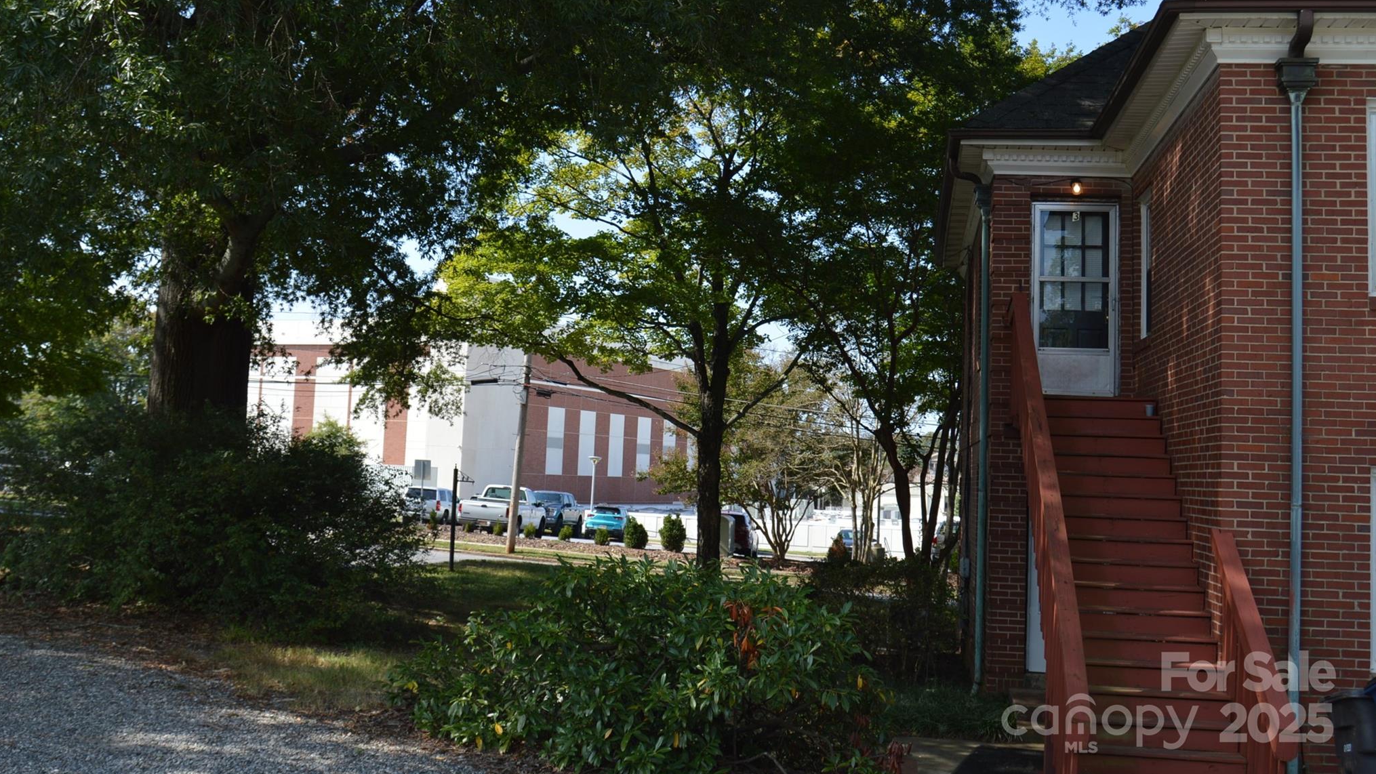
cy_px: 318
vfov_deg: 31.1
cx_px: 691
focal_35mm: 38
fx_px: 1387
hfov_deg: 52.8
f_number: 6.3
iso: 100
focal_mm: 24
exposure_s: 1/160
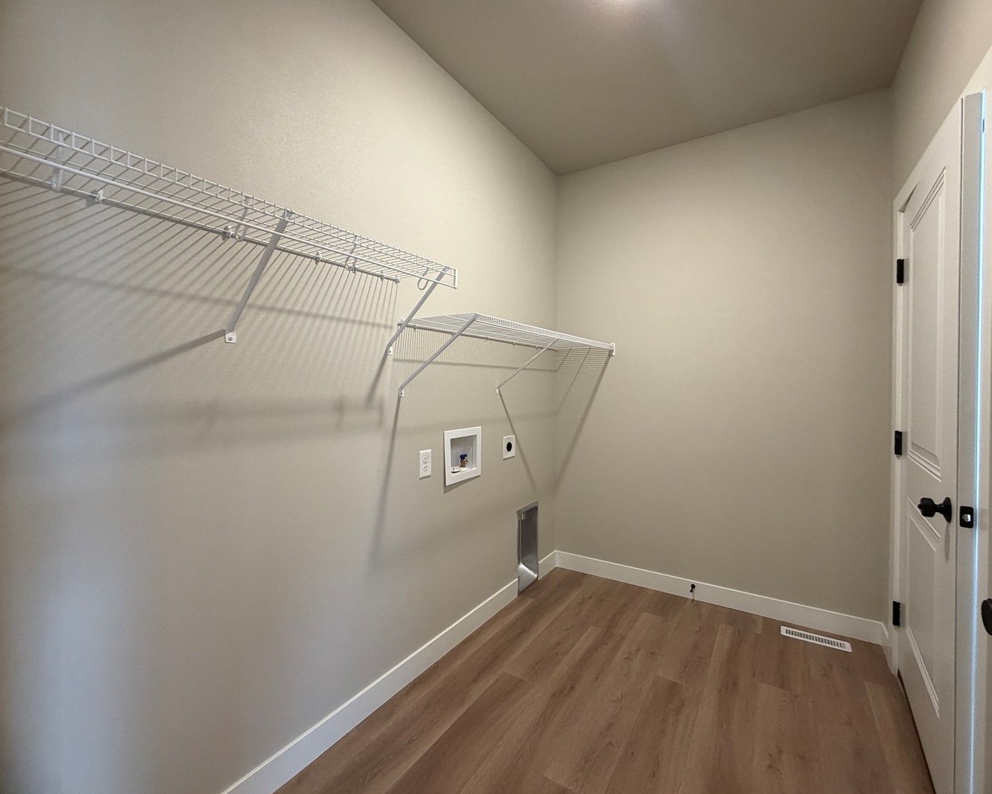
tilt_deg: +0.0
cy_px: 389
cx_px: 516
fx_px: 440
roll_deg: +0.4
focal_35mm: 15
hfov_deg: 96.8
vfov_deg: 84.0
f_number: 2.2
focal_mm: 2.22
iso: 320
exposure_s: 1/60
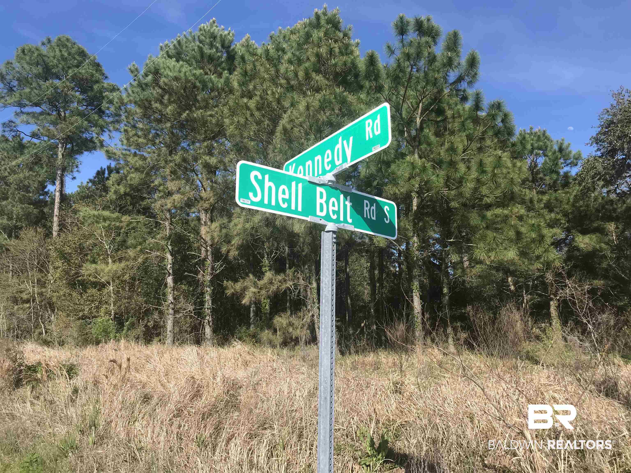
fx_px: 510
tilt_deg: +8.1
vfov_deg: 49.7
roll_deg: +1.2
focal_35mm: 28
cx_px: 316
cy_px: 236
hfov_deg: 63.4
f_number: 1.8
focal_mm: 3.99
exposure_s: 1/1570
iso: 20
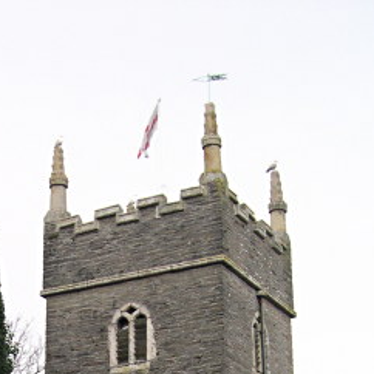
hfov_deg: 19.3
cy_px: 493
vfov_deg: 18.1
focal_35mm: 89
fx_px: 1088
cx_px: 76
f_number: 2.8
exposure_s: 1/87.2
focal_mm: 8
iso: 100
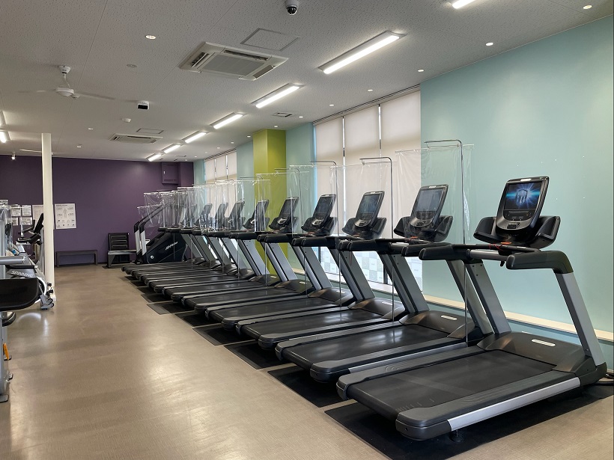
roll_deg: +1.5
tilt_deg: -0.5
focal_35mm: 26
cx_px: 307
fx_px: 461
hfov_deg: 67.3
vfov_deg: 53.1
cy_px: 230
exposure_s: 1/100
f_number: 1.6
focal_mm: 4.2
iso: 100
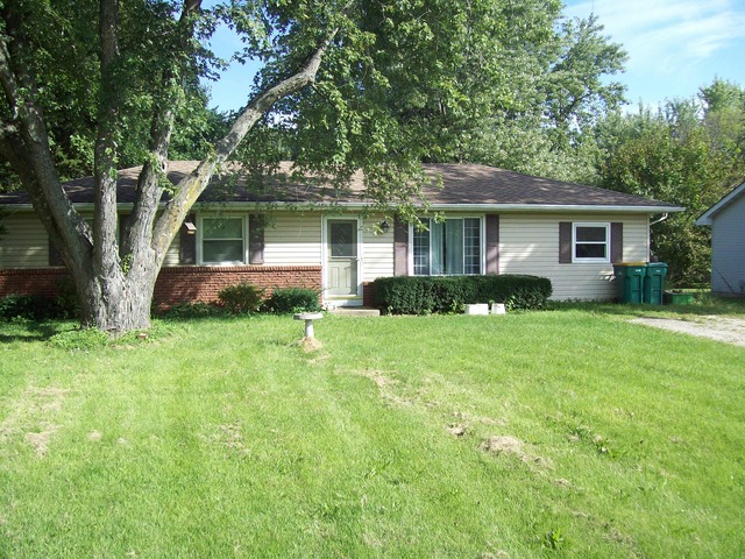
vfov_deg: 39.7
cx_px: 372
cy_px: 280
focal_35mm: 36
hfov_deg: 51.4
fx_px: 775
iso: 80
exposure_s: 1/563
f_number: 2.7
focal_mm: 6
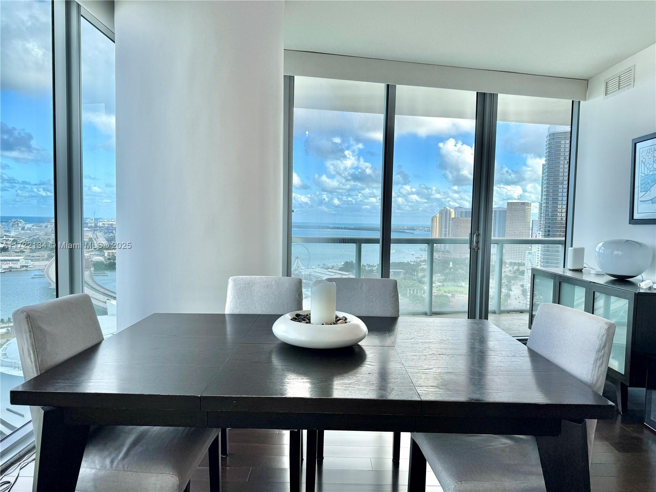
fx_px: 455
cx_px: 328
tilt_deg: -3.3
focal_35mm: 24
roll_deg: -1.3
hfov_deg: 71.6
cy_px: 246
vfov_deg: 56.8
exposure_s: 1/1005
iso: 80
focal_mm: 6.76
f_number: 1.78
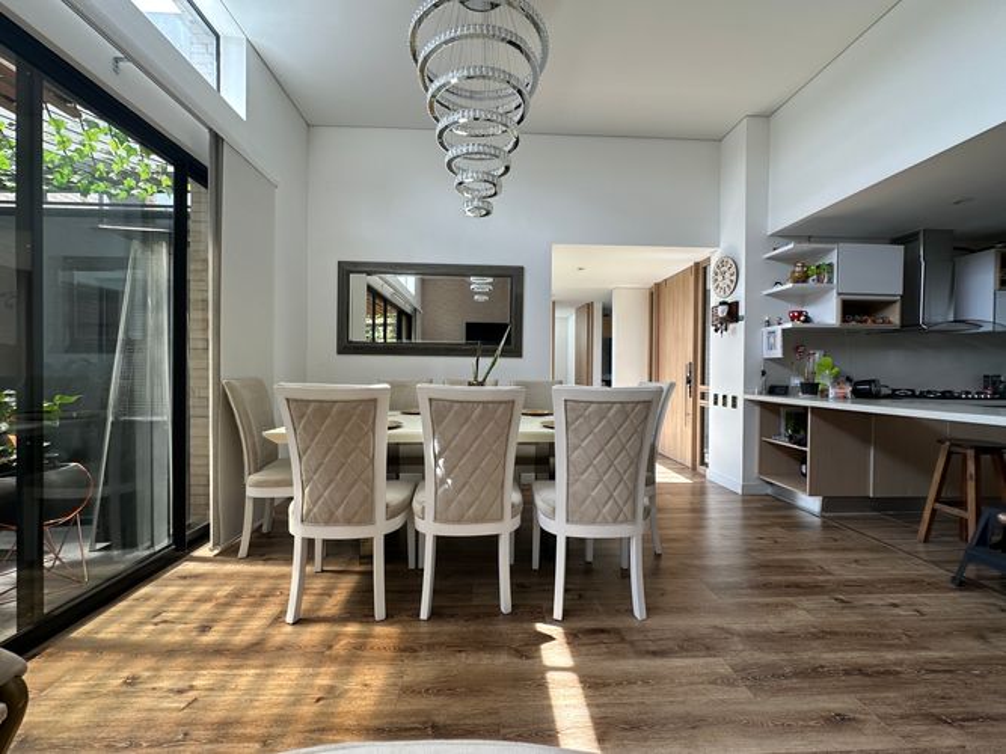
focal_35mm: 14
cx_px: 503
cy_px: 377
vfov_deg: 85.7
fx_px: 407
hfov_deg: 102.1
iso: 40
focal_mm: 2.22
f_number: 2.2
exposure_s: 1/132
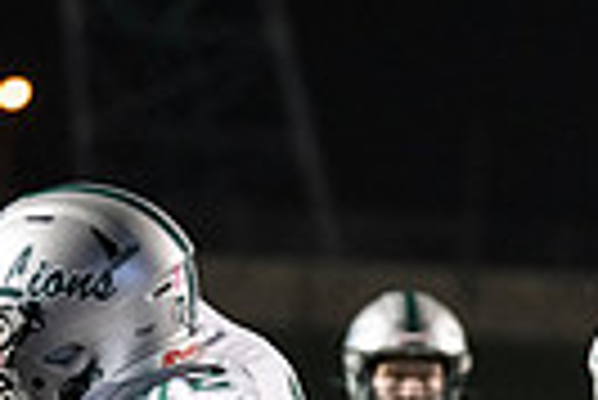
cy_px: 784
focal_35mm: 518
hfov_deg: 4.0
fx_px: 8614
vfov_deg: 2.6
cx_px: 805
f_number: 2.8
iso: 5000
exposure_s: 1/1250
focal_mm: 119
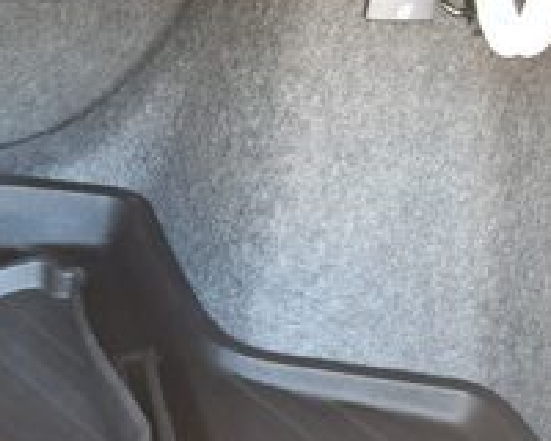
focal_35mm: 108
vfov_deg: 14.1
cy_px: 394
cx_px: -251
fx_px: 1761
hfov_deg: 16.4
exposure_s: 1/125
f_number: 3.5
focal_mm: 18
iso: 1000
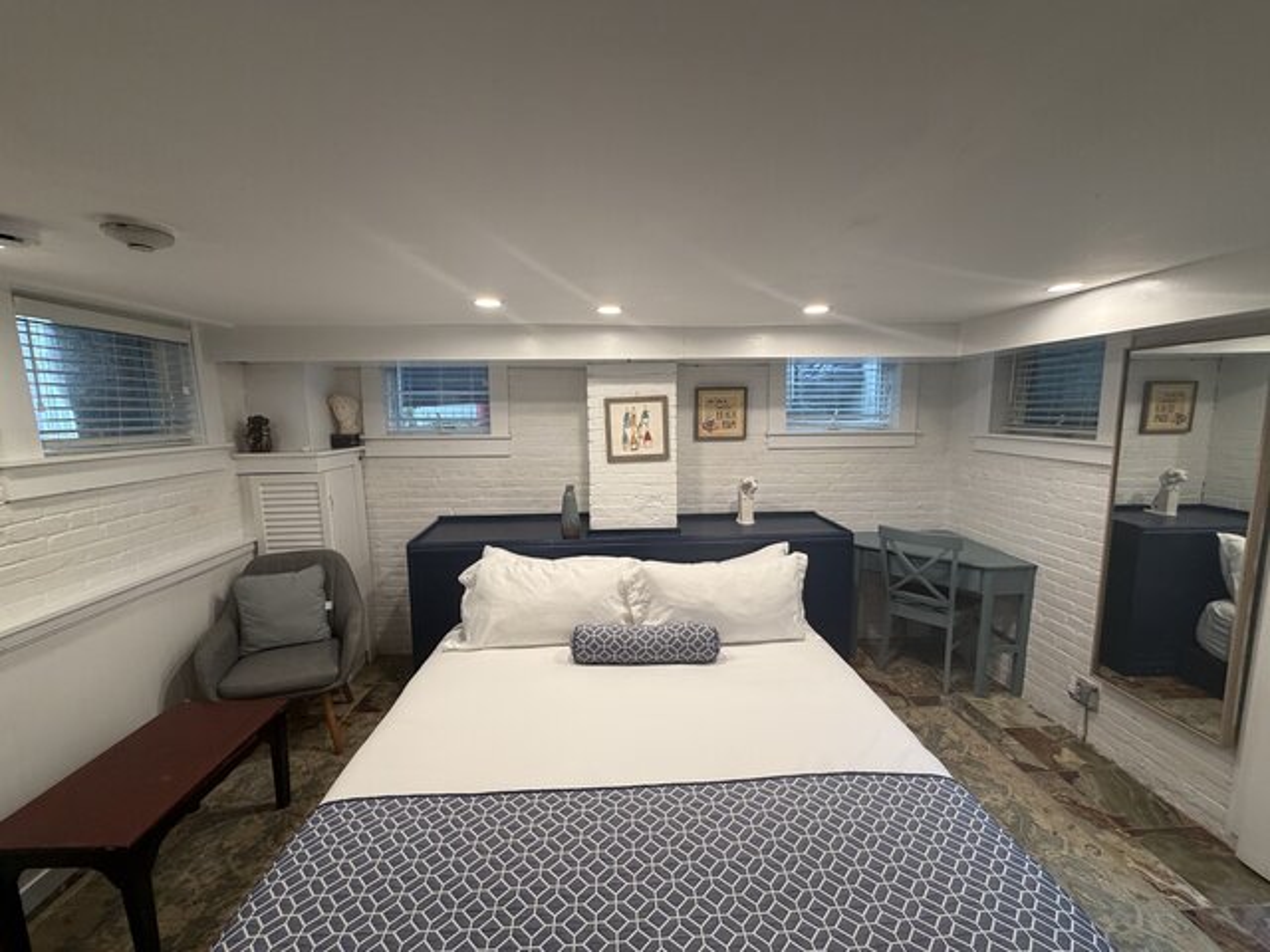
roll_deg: +1.3
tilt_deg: -7.2
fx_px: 514
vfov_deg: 85.7
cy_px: 476
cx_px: 635
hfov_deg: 102.1
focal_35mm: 14
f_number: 2.2
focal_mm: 2.22
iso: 250
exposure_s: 1/60
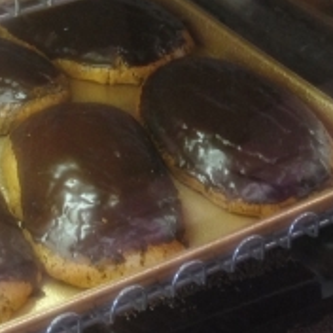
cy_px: -91
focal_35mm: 180
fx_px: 1959
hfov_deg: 9.6
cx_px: 409
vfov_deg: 9.6
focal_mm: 4.28
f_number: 2.4
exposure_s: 1/24
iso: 50
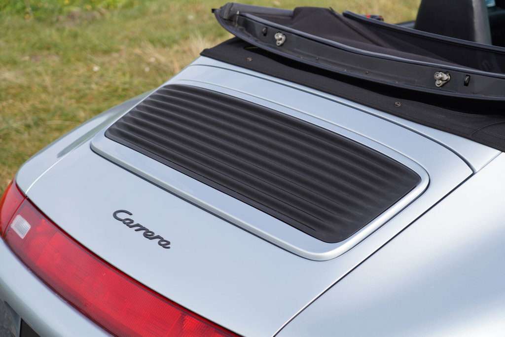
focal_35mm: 59
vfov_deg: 23.0
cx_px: 252
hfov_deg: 33.9
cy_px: 168
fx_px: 828
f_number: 4
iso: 100
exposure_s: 1/400
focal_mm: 59
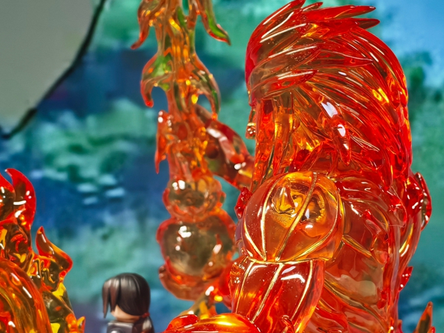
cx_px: 270
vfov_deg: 14.2
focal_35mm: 104
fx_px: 1334
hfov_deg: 18.9
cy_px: 205
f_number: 1.67
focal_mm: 6.62
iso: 50
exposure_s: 1/100
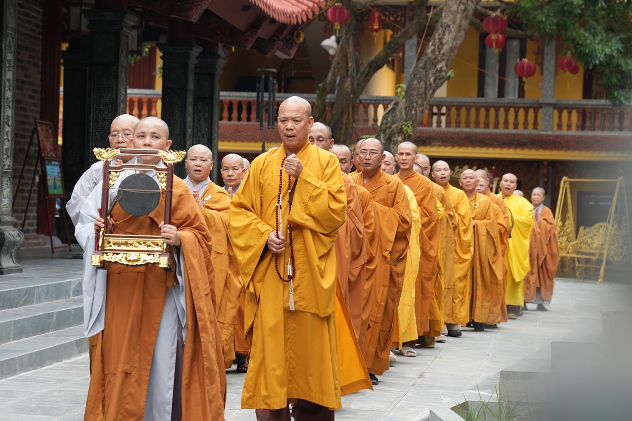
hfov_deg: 20.4
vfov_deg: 13.7
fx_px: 1755
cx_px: 316
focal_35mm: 100
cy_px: 210
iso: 100
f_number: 3.5
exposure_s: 1/160
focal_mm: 67
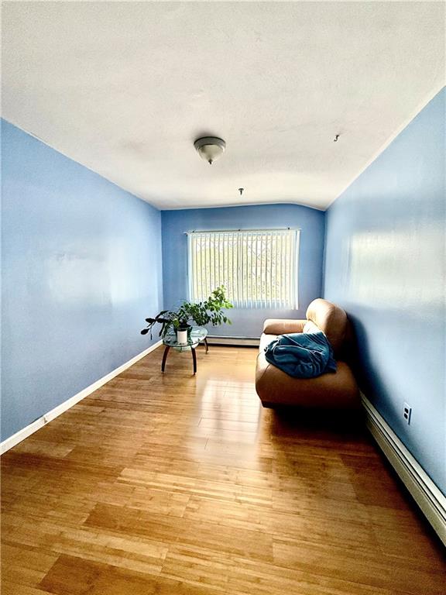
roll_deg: -0.5
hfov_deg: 85.7
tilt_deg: -5.0
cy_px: 298
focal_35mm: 14
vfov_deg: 102.1
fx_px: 241
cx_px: 223
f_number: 2.2
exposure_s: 1/99
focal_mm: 2.22
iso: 125
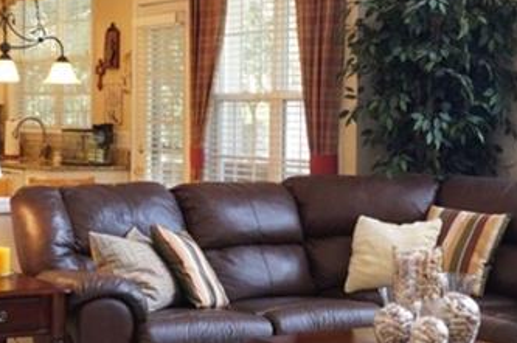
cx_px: 250
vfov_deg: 16.4
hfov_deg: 24.5
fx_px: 1190
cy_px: 180
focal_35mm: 83
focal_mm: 18
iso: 640
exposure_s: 1/60
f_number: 4
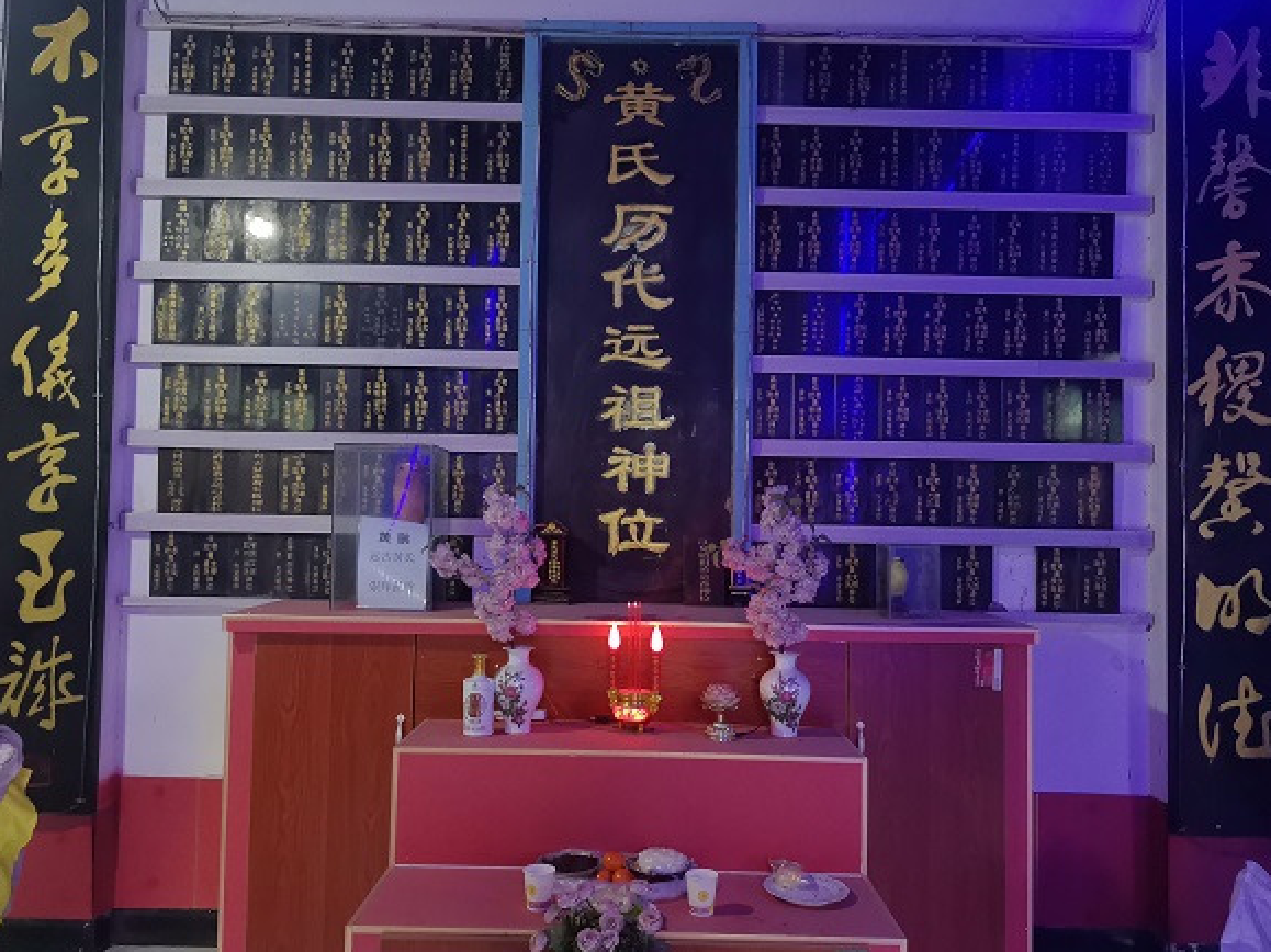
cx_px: 634
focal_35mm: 28
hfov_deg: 63.5
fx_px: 1028
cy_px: 467
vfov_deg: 49.7
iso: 200
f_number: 1.4
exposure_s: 1/50
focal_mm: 5.72
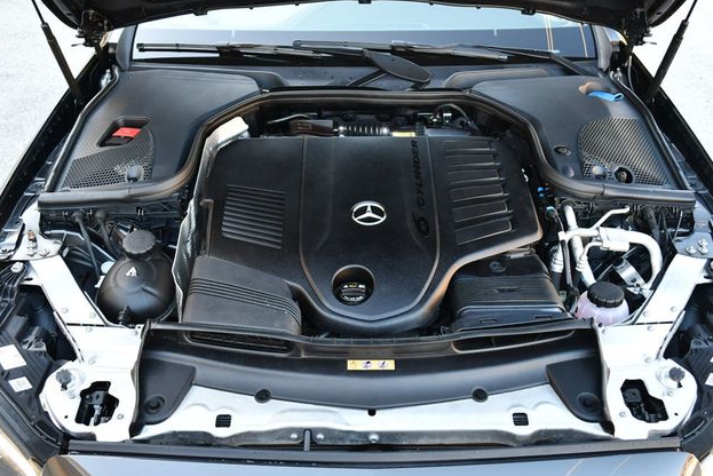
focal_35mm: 37
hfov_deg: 51.9
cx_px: 355
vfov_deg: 36.0
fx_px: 733
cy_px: 239
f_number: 3.5
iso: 800
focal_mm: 18
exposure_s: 1/200
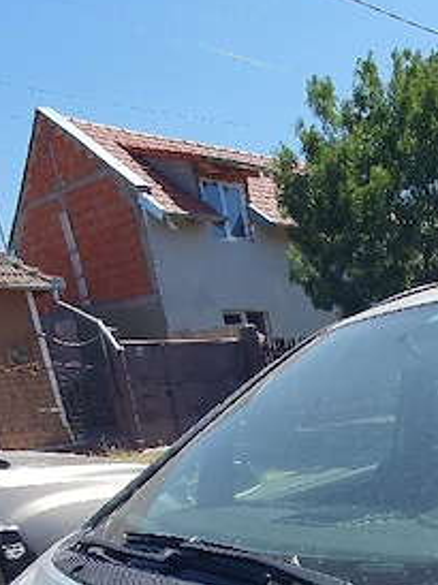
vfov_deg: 39.4
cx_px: 429
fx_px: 642
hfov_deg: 34.5
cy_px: 653
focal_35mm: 38
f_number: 2.2
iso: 50
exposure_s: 1/909
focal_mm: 1.8
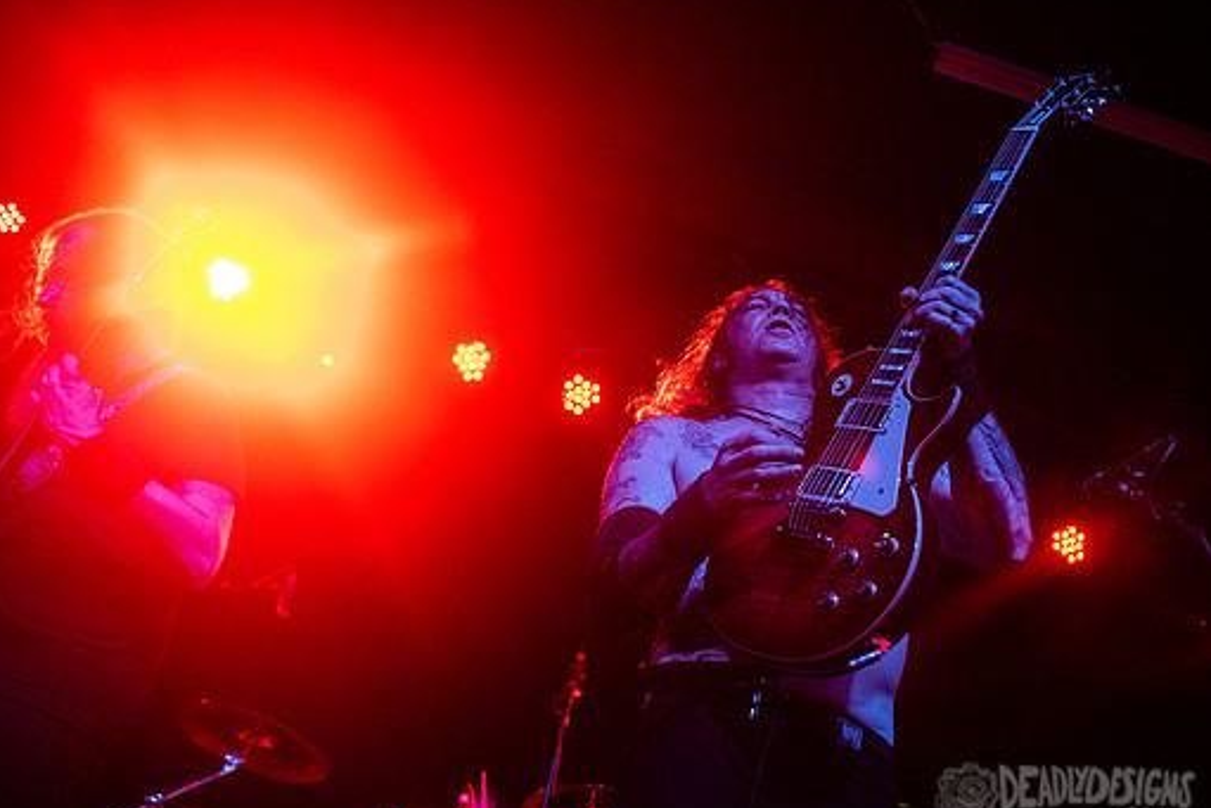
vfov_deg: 30.5
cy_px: 390
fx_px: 1480
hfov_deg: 44.5
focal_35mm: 44
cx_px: 602
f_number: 3.2
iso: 3200
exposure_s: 1/400
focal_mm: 35
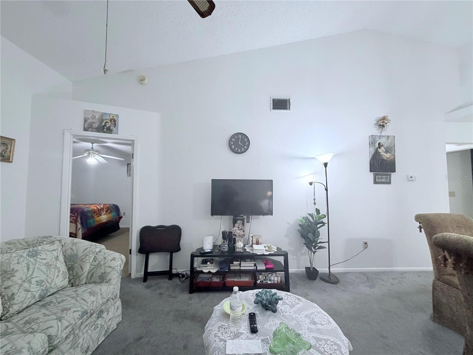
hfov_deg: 102.1
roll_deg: +0.2
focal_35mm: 14
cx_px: 236
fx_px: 191
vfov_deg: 85.7
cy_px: 178
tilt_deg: +3.0
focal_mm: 2.22
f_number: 2.2
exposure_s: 1/60
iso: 320
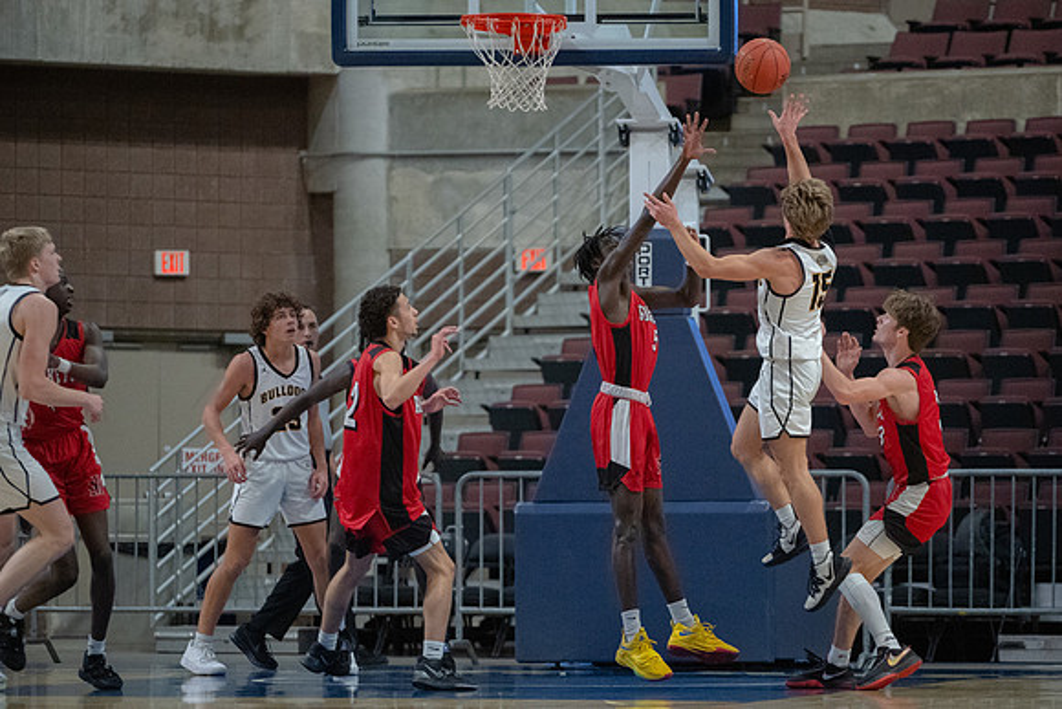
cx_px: 596
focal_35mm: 226
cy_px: 345
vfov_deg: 6.1
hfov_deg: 9.1
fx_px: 6669
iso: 12800
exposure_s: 1/1000
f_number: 4
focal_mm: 200
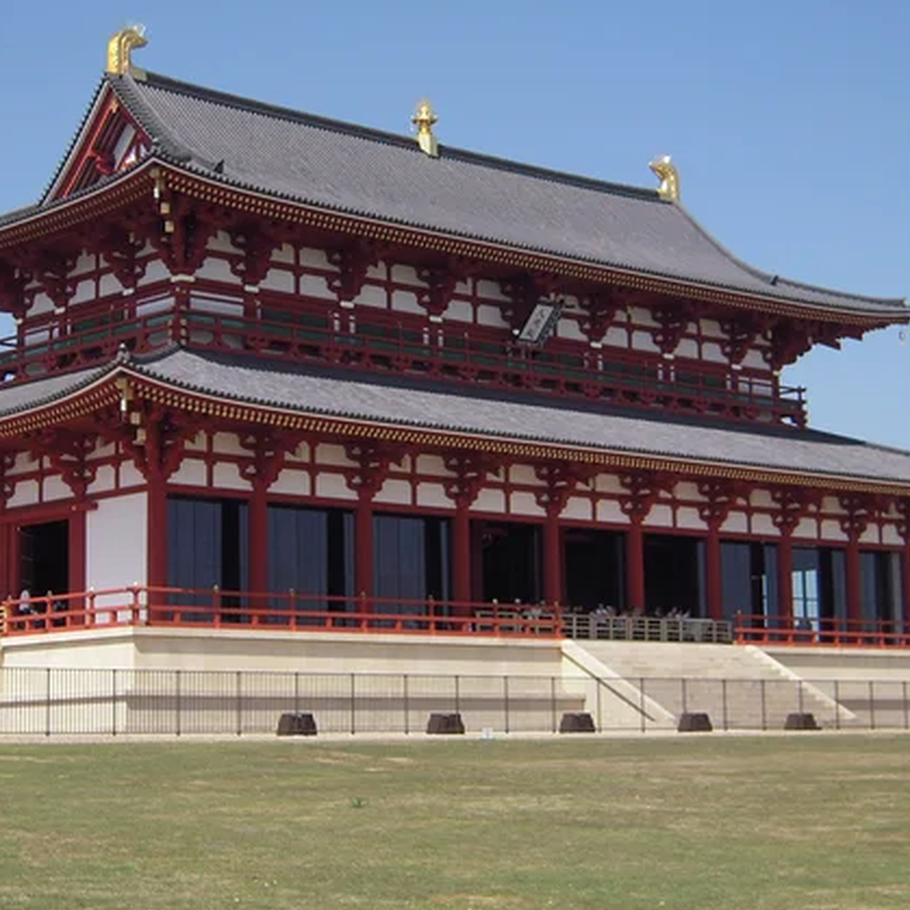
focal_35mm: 76
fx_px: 2260
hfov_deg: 22.8
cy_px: 397
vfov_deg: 22.7
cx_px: 465
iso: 100
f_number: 6.7
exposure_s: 1/320
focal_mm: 8.1
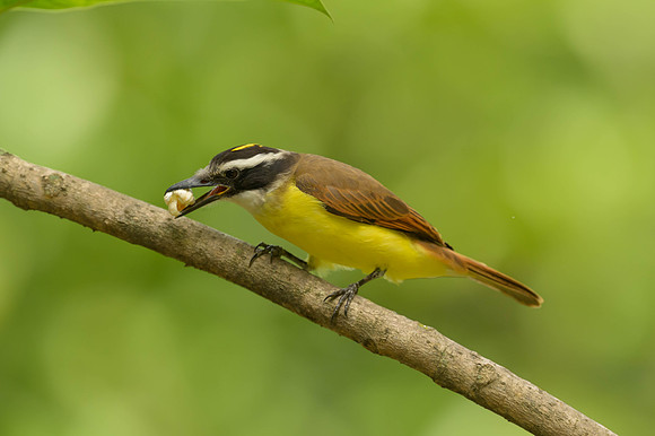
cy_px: 218
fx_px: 10910
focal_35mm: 600
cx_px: 328
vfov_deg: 2.3
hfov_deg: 3.4
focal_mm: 400
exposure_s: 1/1250
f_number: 4
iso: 900
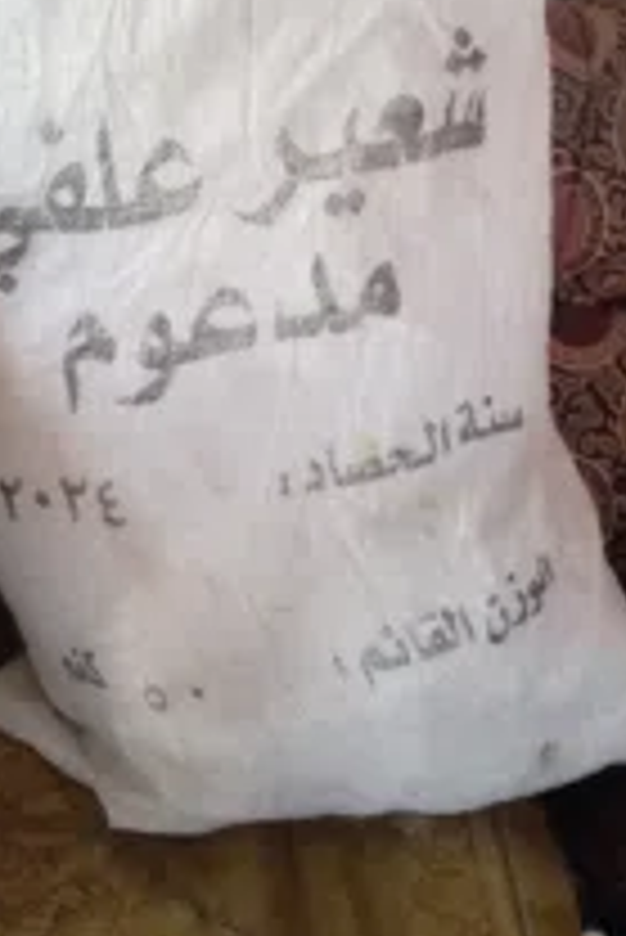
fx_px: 1302
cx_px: 212
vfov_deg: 39.0
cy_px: 290
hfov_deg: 26.9
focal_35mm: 50
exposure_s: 1/25
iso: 324
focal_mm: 4.15
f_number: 1.8
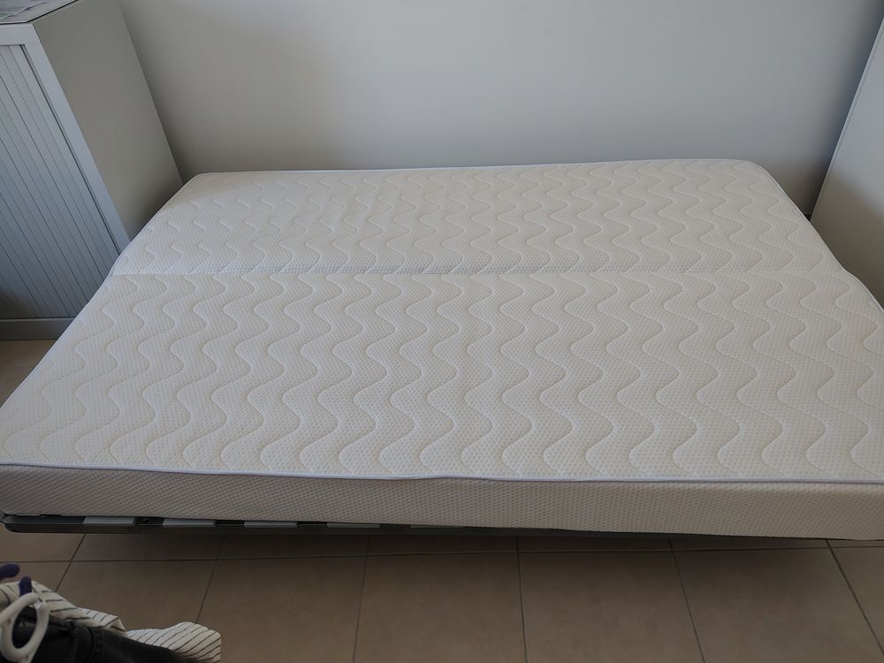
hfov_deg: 71.6
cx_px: 442
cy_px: 332
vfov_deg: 56.8
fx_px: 613
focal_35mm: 24
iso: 220
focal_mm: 5.56
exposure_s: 1/100
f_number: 1.8
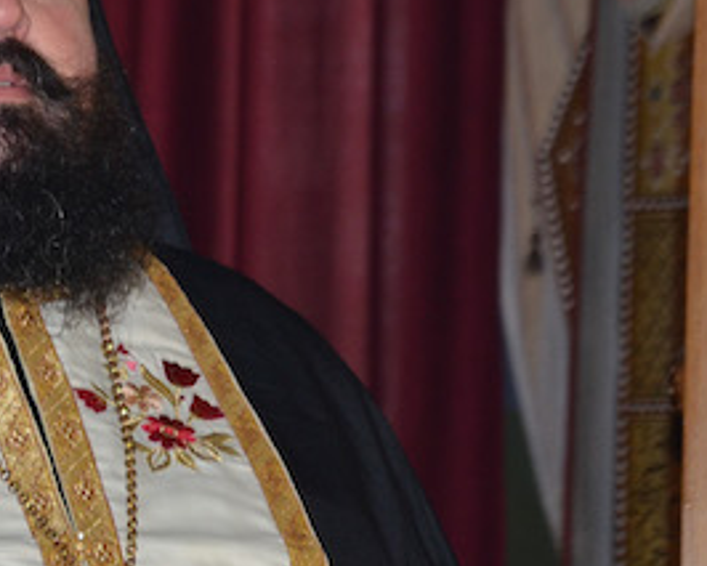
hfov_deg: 4.4
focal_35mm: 443
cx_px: 0
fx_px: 9281
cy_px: 322
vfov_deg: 3.5
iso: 500
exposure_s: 1/60
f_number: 6.3
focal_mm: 105
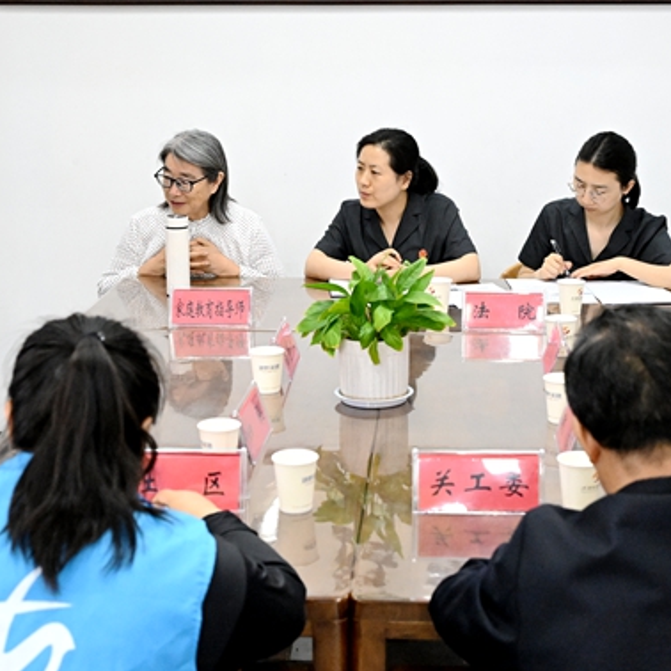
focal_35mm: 63
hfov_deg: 27.3
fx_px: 1382
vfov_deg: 27.3
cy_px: 281
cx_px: 371
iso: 6400
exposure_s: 1/200
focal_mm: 35
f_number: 4
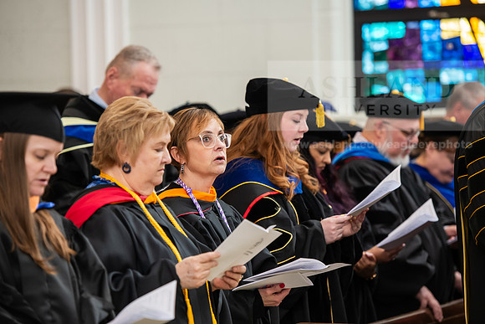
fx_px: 2156
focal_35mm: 160
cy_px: 162
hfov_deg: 12.8
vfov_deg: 8.6
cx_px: 242
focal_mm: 160
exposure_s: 1/200
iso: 1250
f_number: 3.5
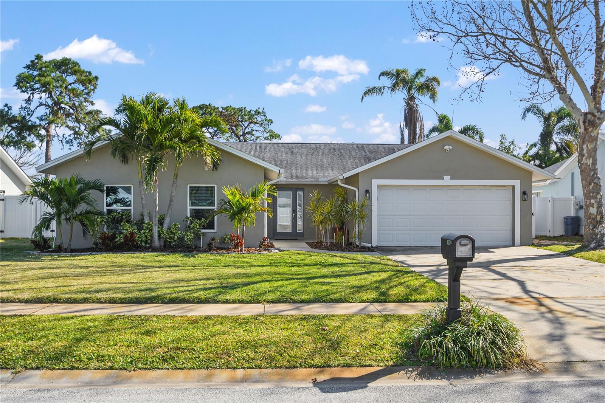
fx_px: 521
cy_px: 202
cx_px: 302
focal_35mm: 31
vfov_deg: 42.3
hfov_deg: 60.3
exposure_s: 1/160
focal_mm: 21
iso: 100
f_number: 9
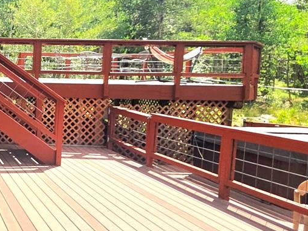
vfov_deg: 35.0
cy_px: 91
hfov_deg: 34.8
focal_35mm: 41
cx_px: -75
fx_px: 365
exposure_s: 1/3333
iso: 40
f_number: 1.9
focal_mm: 2.2
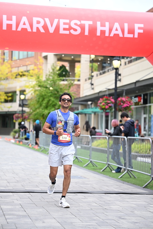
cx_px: 76
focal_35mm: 84
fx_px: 535
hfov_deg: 16.3
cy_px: 114
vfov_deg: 24.2
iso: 640
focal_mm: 84
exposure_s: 1/1600
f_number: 2.8
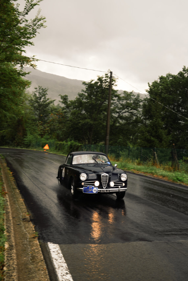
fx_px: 360
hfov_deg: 29.2
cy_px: 140
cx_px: 94
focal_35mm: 46
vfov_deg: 42.7
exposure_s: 1/125
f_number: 4.5
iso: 100
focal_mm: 46
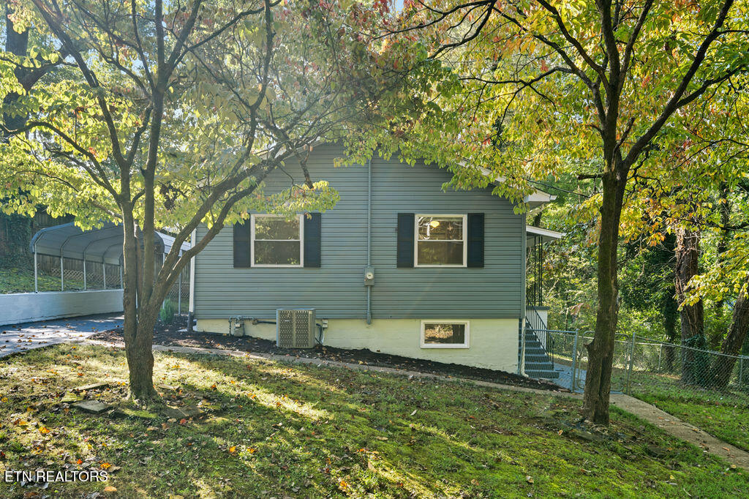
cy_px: 250
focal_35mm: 27
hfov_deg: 67.4
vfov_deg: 47.9
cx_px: 374
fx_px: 562
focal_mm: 27
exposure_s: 1/400
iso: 320
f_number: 6.3
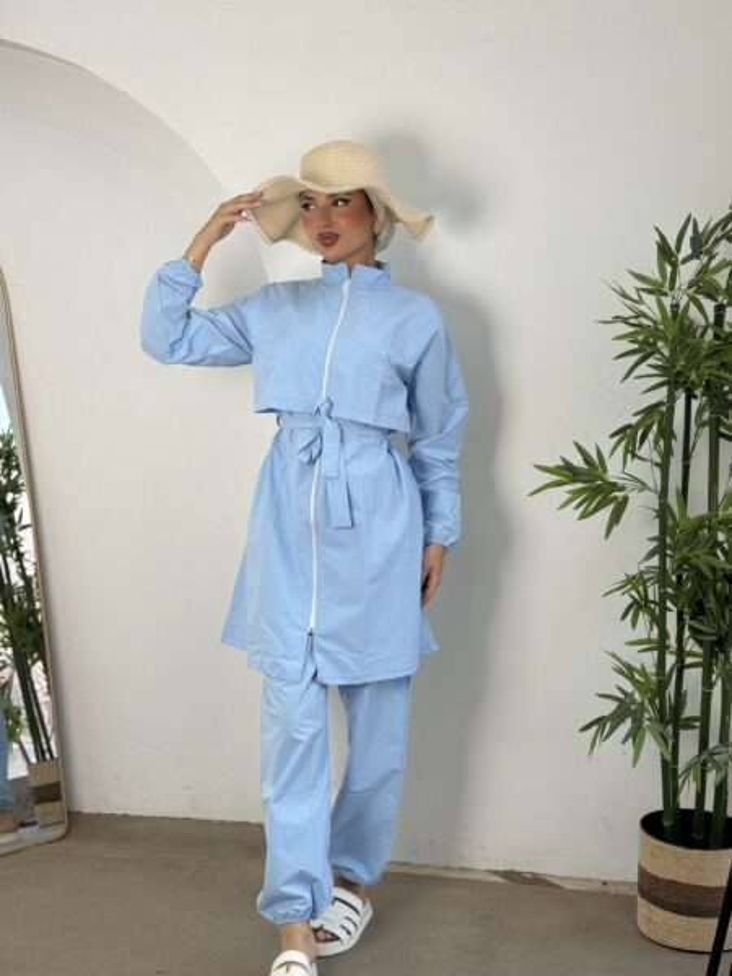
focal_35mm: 48
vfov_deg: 39.7
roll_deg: -0.6
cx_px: 366
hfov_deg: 30.3
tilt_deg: -6.5
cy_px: 488
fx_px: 1353
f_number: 1.78
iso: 64
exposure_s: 1/747
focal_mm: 6.76
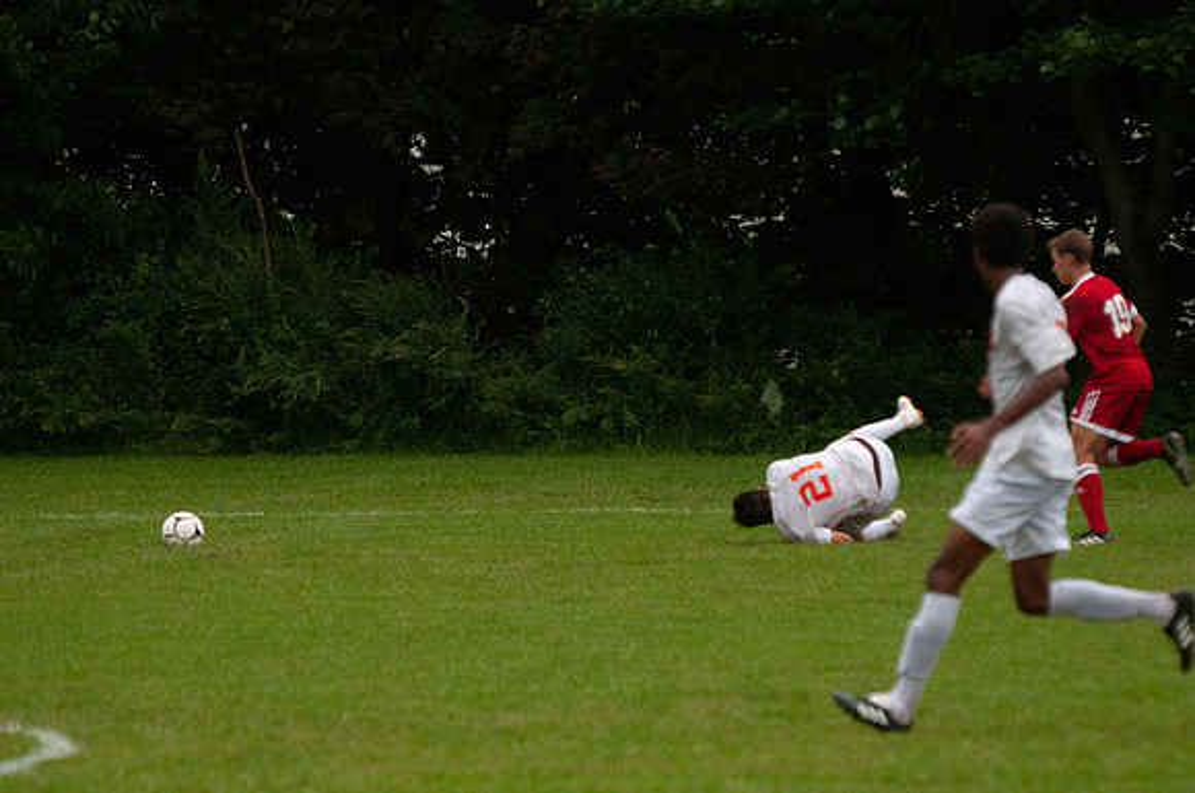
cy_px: 396
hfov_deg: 5.1
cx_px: 598
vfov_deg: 3.4
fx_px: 13425
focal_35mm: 405
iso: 1600
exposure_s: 1/800
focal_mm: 270
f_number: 6
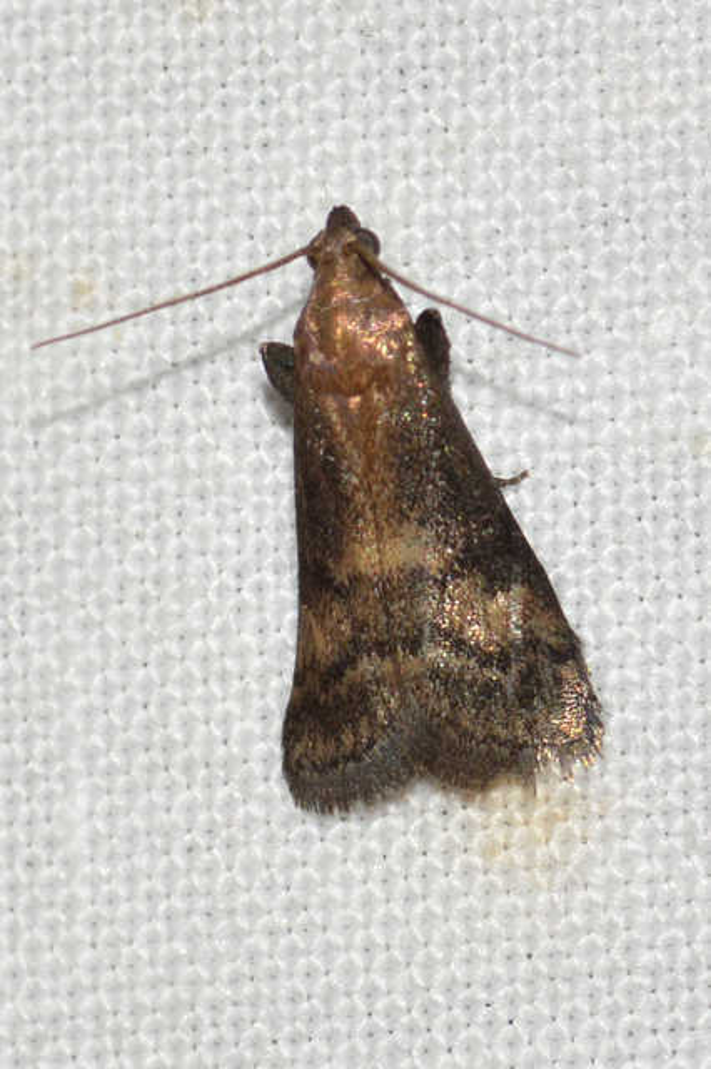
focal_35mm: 150
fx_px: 4448
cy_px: 534
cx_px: 356
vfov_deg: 13.7
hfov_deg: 9.1
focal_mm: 100
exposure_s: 1/200
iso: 100
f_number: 18
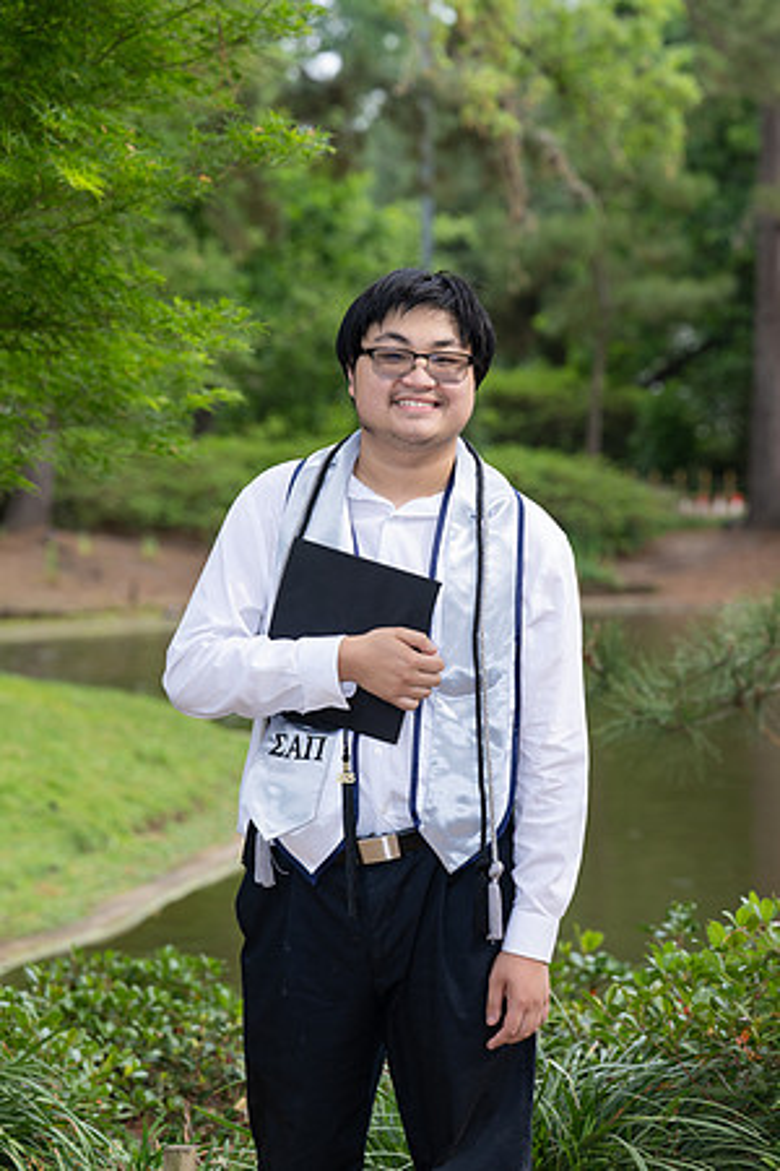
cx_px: 390
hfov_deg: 11.4
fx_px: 3900
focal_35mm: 120
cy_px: 586
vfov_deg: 17.1
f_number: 5.6
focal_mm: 120
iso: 200
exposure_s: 1/200
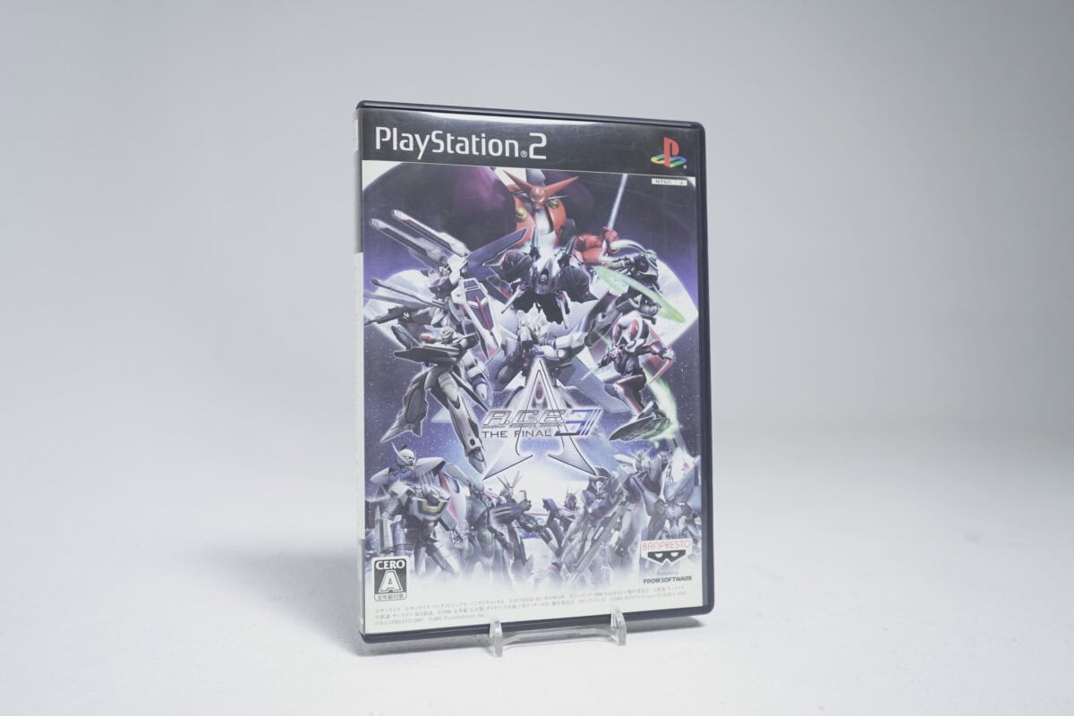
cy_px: 358
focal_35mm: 33
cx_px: 537
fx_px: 984
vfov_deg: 40.0
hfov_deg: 57.2
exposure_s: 1/20
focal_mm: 33
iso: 640
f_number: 5.6
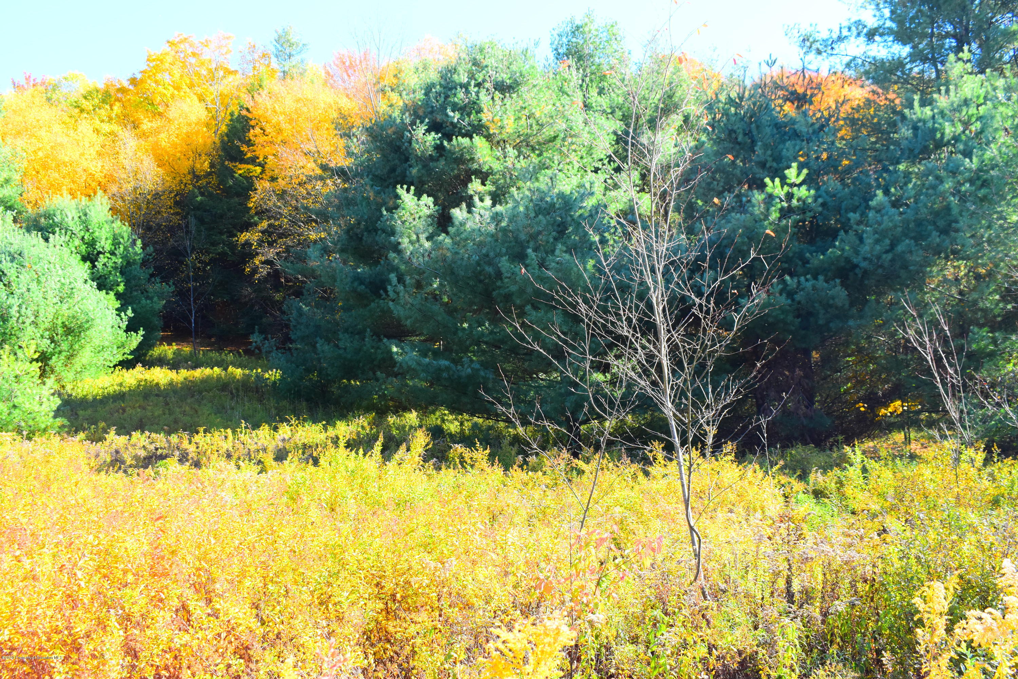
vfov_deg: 36.9
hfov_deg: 53.1
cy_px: 340
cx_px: 509
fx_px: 1018
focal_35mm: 36
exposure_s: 1/250
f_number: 8
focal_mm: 24
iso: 400
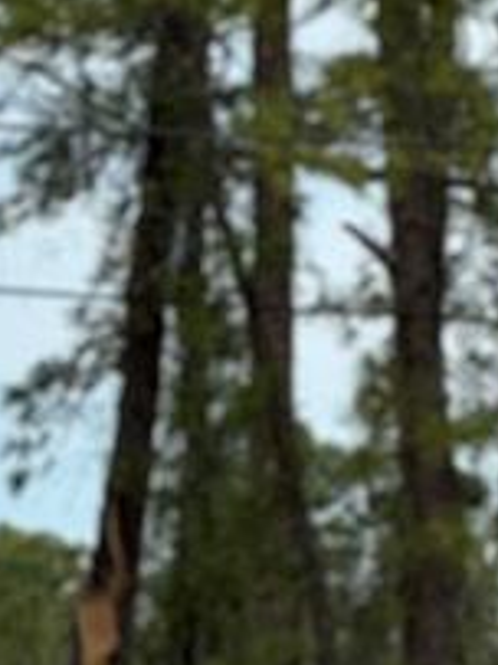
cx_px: -29
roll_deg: -1.0
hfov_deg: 3.3
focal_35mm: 456
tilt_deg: -2.6
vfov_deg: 4.3
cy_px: 1592
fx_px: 8756
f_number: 2.8
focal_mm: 9
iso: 25
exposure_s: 1/525
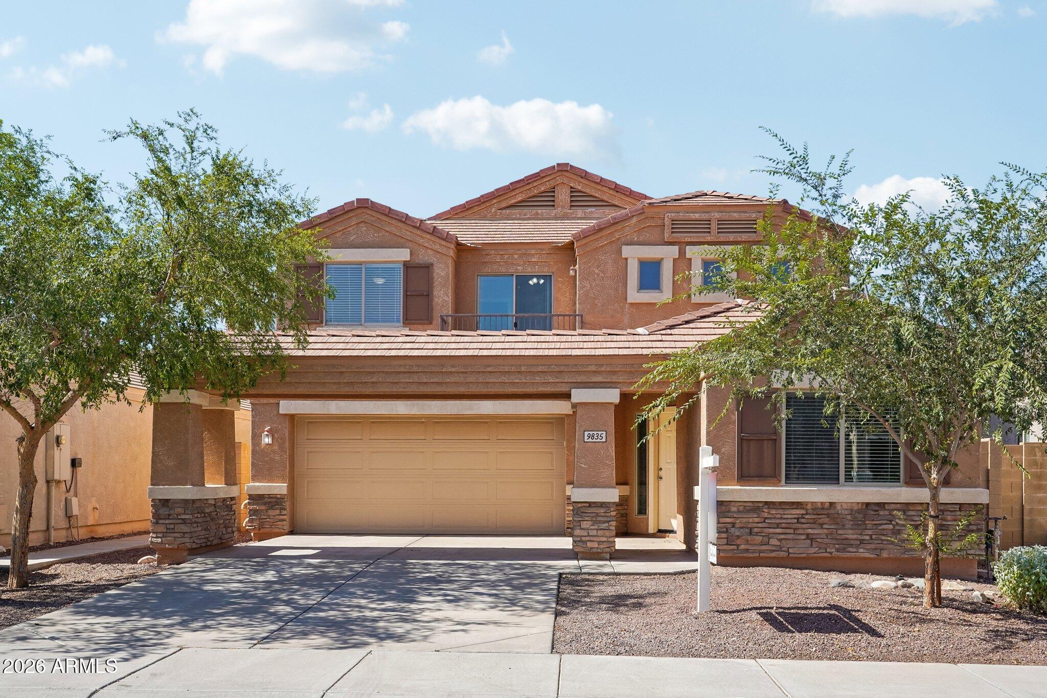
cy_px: 349
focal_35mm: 35
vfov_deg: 37.8
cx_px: 524
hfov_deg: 54.4
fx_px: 1018
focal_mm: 35
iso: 400
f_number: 8
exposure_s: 1/800
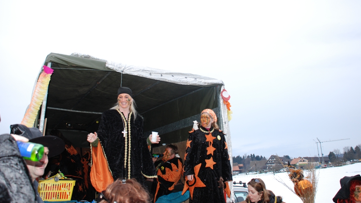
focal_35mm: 35
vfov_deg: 33.6
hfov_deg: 56.6
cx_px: 180
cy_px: 86
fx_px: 335
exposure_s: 1/125
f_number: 3.8
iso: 200
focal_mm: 22
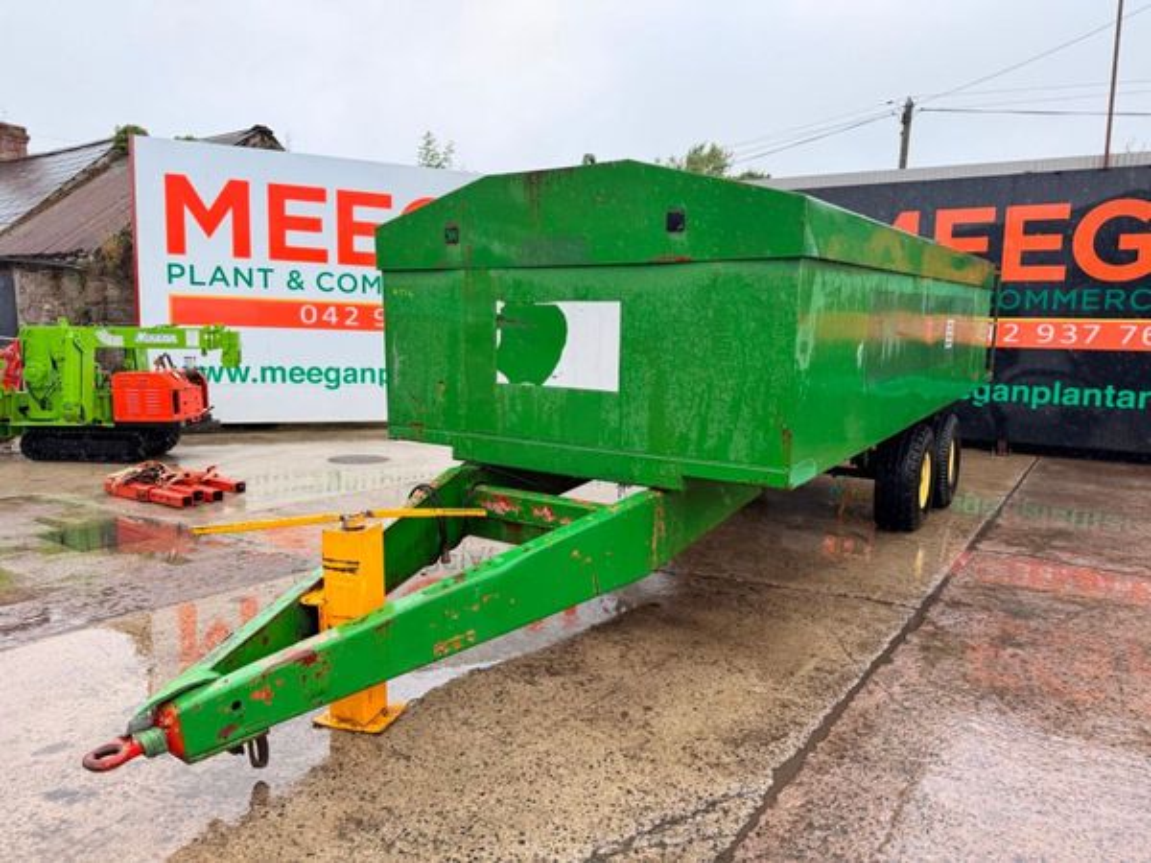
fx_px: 798
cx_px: 576
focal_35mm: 24
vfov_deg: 56.8
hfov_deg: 71.6
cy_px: 432
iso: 100
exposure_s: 1/593
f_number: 1.78
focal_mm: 6.76
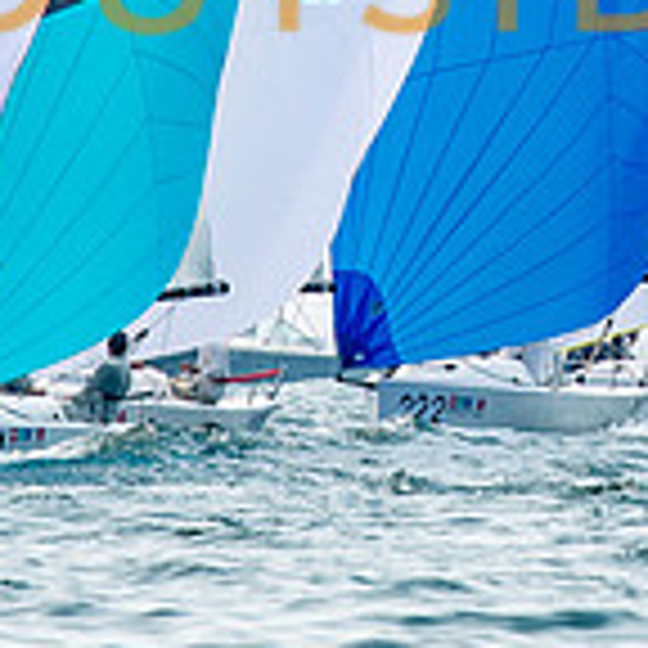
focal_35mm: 1542
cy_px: -61
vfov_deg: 1.1
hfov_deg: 1.1
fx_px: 32658
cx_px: 886
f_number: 6.3
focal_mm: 300
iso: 200
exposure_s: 1/1250
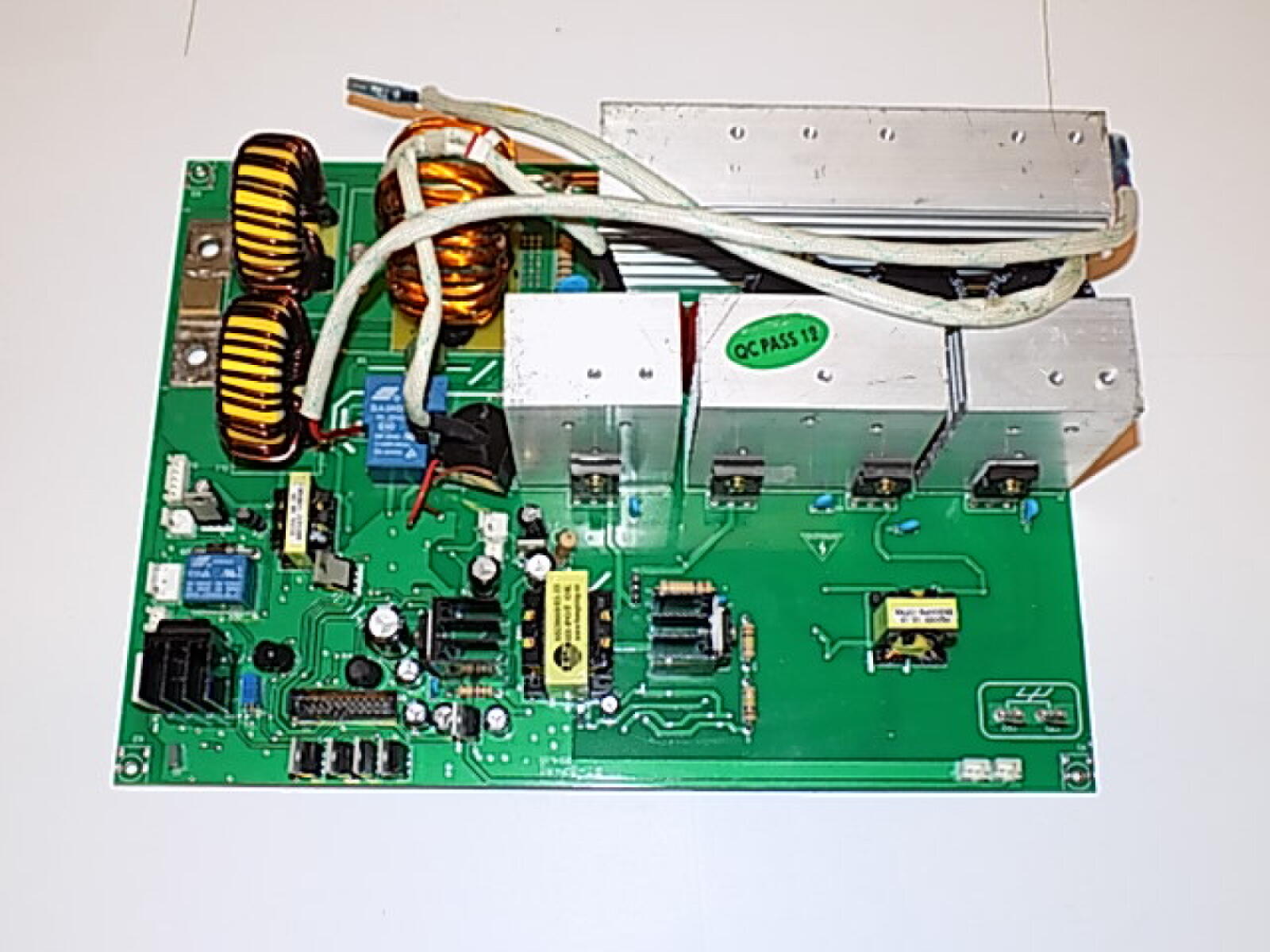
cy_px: 476
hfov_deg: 50.1
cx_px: 635
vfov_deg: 38.7
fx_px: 1357
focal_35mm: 37
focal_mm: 6.6
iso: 200
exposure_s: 1/30
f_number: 3.5
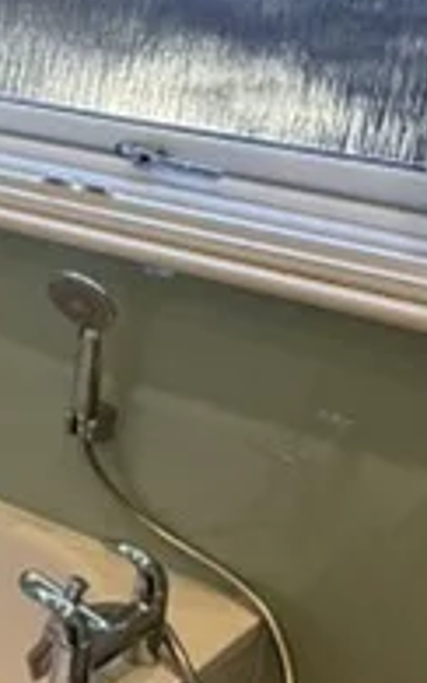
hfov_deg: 13.3
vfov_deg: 26.4
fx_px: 1451
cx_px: -539
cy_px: 256
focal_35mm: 78
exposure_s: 1/100
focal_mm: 2.22
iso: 125
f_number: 2.2
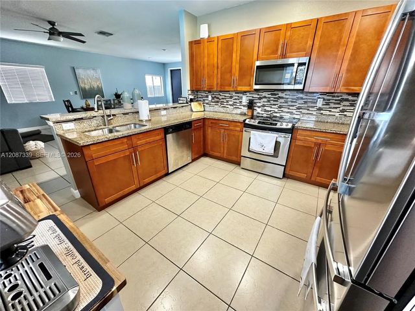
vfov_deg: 85.7
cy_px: 156
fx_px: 168
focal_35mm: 14
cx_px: 208
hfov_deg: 102.1
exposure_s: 1/60
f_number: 2.2
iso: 250
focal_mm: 2.22
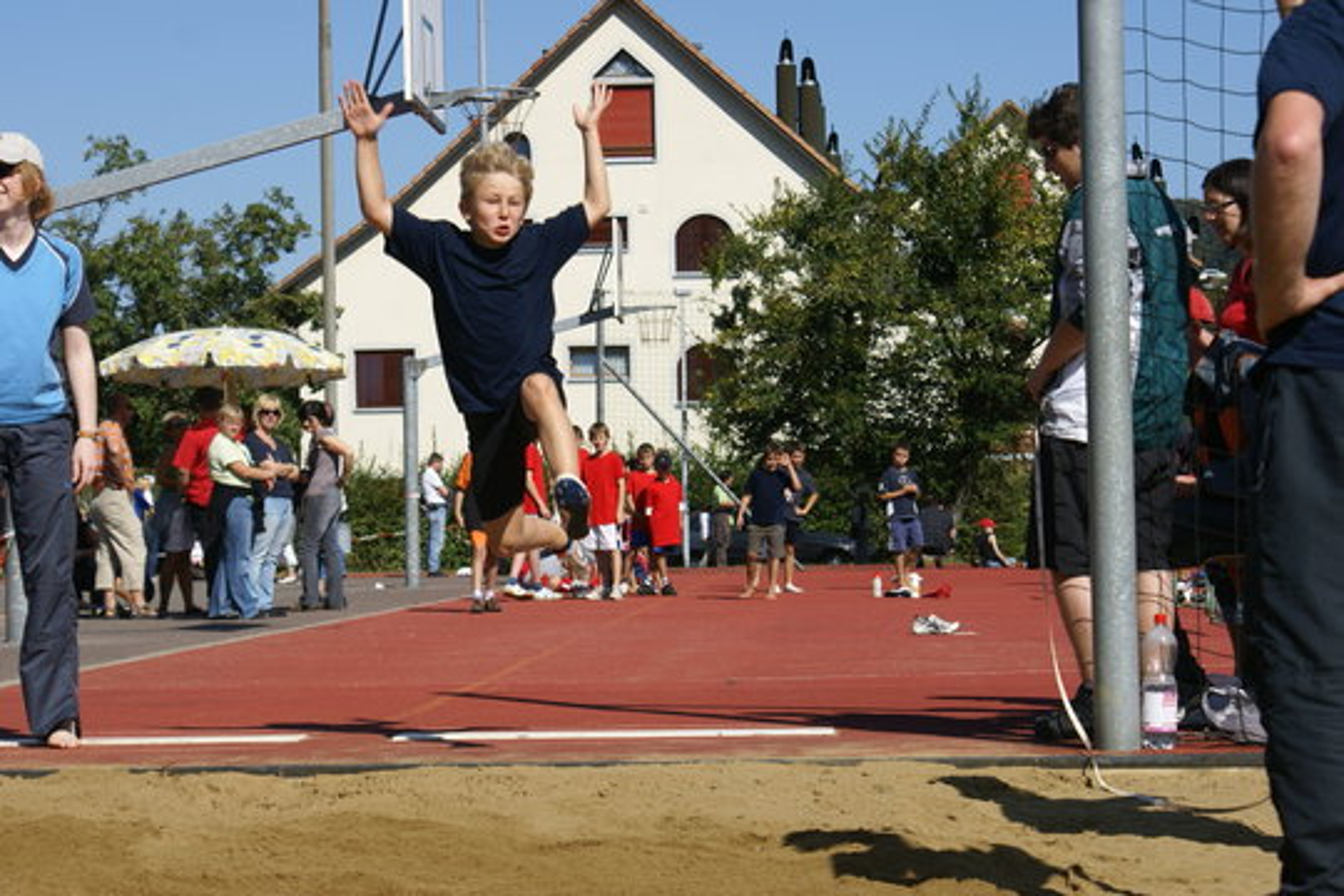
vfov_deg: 15.2
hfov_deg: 22.6
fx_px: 3360
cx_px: 672
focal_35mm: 90
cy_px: 448
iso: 100
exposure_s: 1/400
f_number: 8
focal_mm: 60
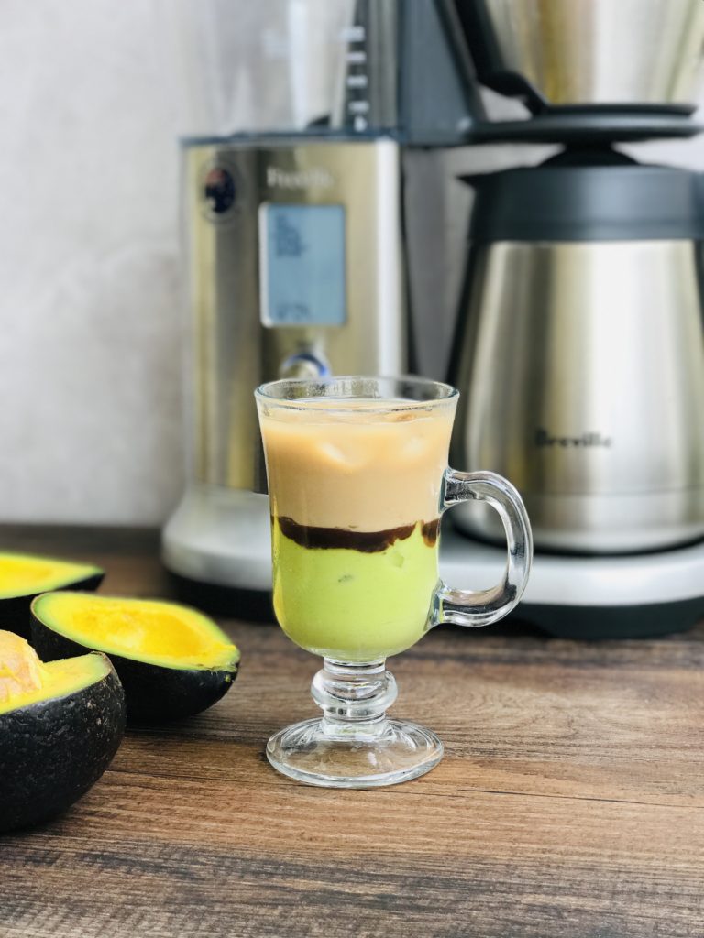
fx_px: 1546
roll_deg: +1.2
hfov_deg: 25.7
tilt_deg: -10.6
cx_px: 352
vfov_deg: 33.8
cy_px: 469
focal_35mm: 57
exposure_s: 1/60
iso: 25
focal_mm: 6.6
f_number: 2.8
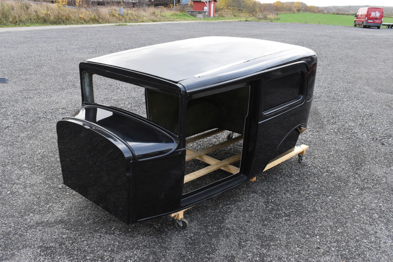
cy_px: 131
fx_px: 360
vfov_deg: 40.0
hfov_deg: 57.2
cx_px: 196
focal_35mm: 33
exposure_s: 1/250
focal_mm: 22
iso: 1250
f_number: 8
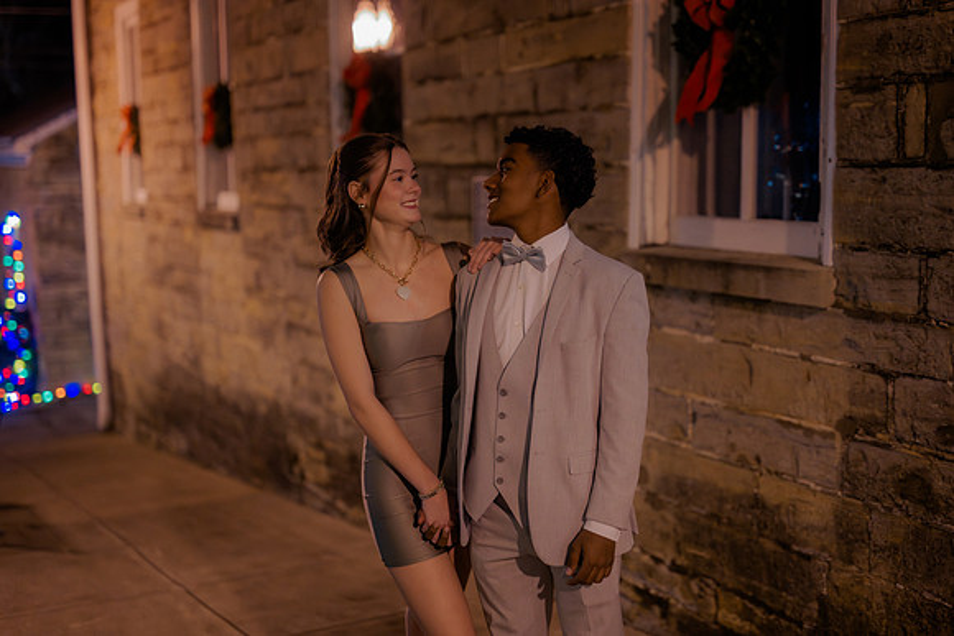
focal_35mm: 50
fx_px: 1325
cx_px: 477
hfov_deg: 39.6
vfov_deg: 27.0
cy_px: 318
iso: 2500
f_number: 1.4
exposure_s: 1/200
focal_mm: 50
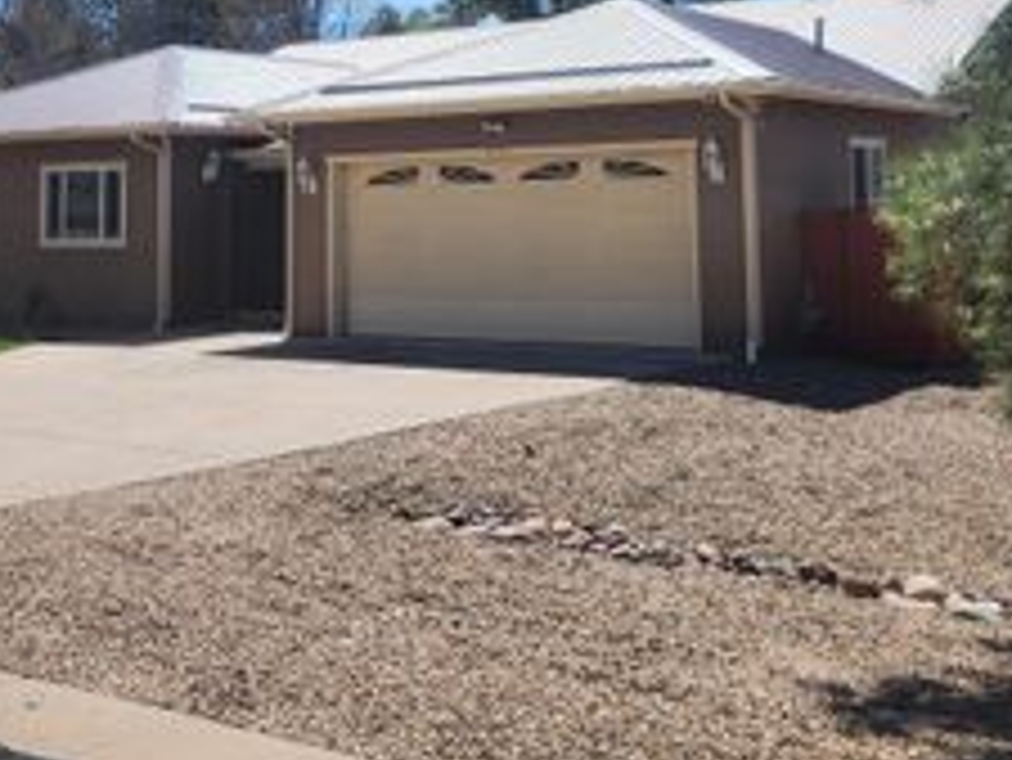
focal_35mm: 51
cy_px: 101
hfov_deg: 37.5
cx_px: 522
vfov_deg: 27.7
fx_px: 1492
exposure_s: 1/1215
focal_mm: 6.4
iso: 12
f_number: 1.8
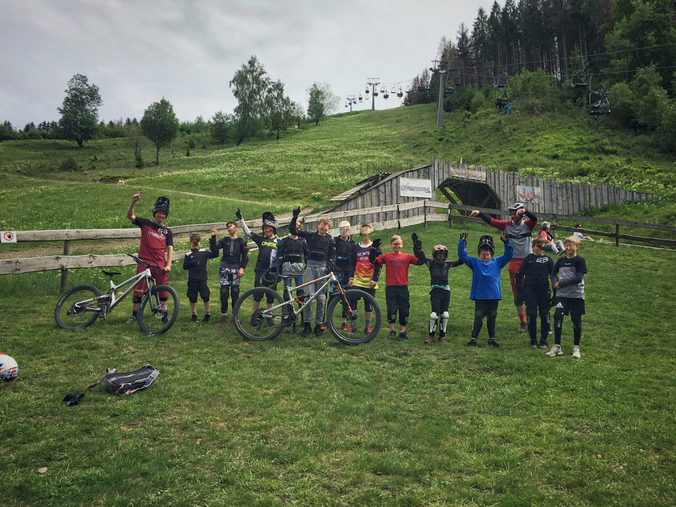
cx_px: 338
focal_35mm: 29
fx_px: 566
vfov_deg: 48.2
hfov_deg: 61.7
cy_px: 254
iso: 25
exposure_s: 1/1282
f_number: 2.2
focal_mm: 4.15
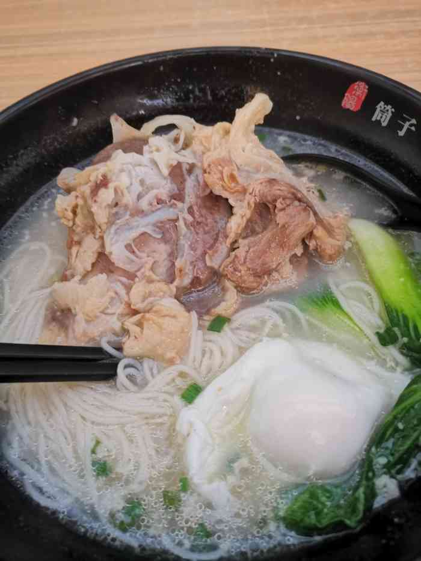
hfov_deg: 53.1
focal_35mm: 26
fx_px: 422
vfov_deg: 67.3
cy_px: 280
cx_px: 210
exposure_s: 4
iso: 800
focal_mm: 4.75
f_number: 1.8
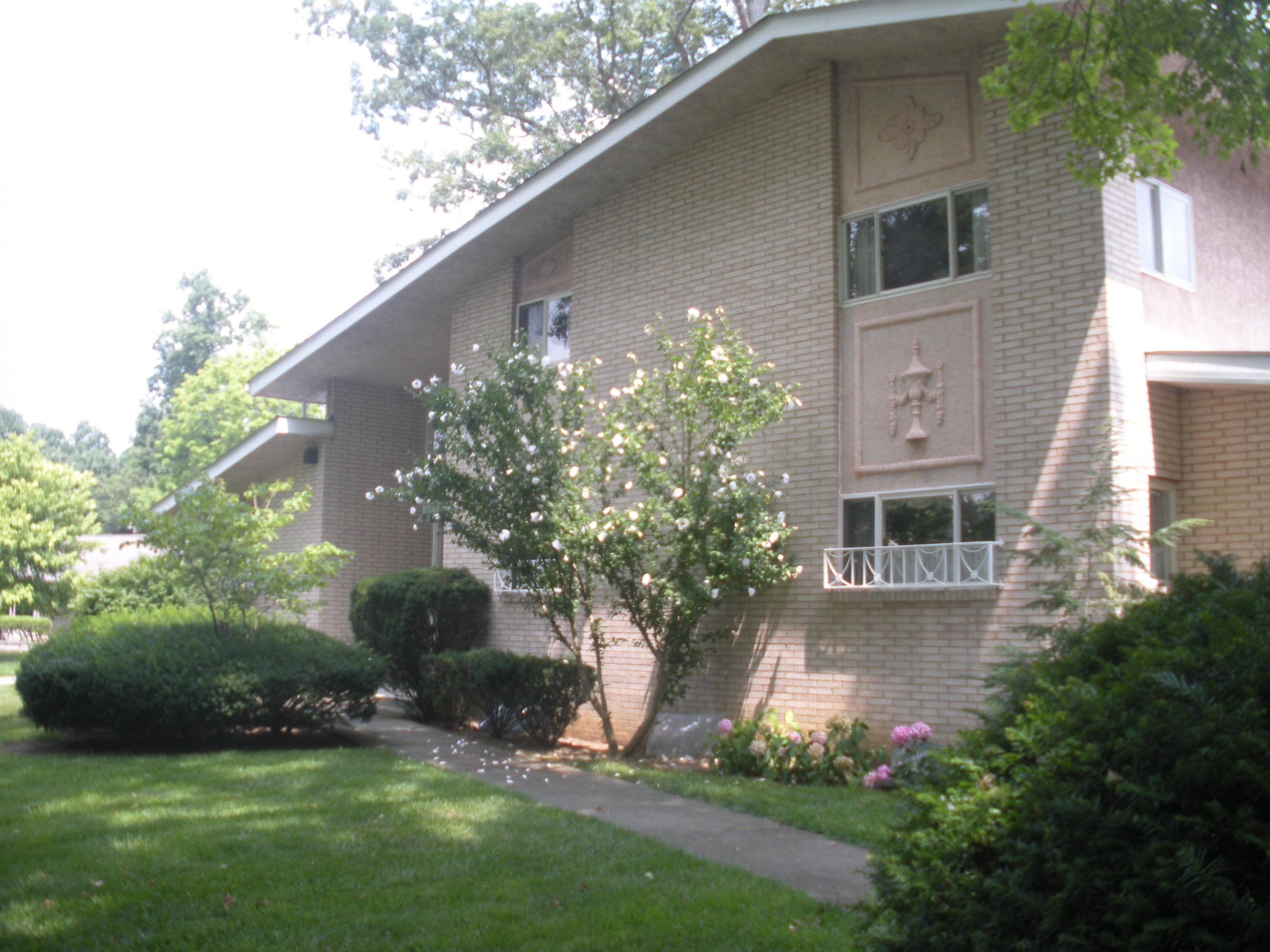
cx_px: 635
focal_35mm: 36
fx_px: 1321
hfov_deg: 51.4
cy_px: 476
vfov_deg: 39.7
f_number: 3.5
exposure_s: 1/100
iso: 64
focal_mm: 6.3
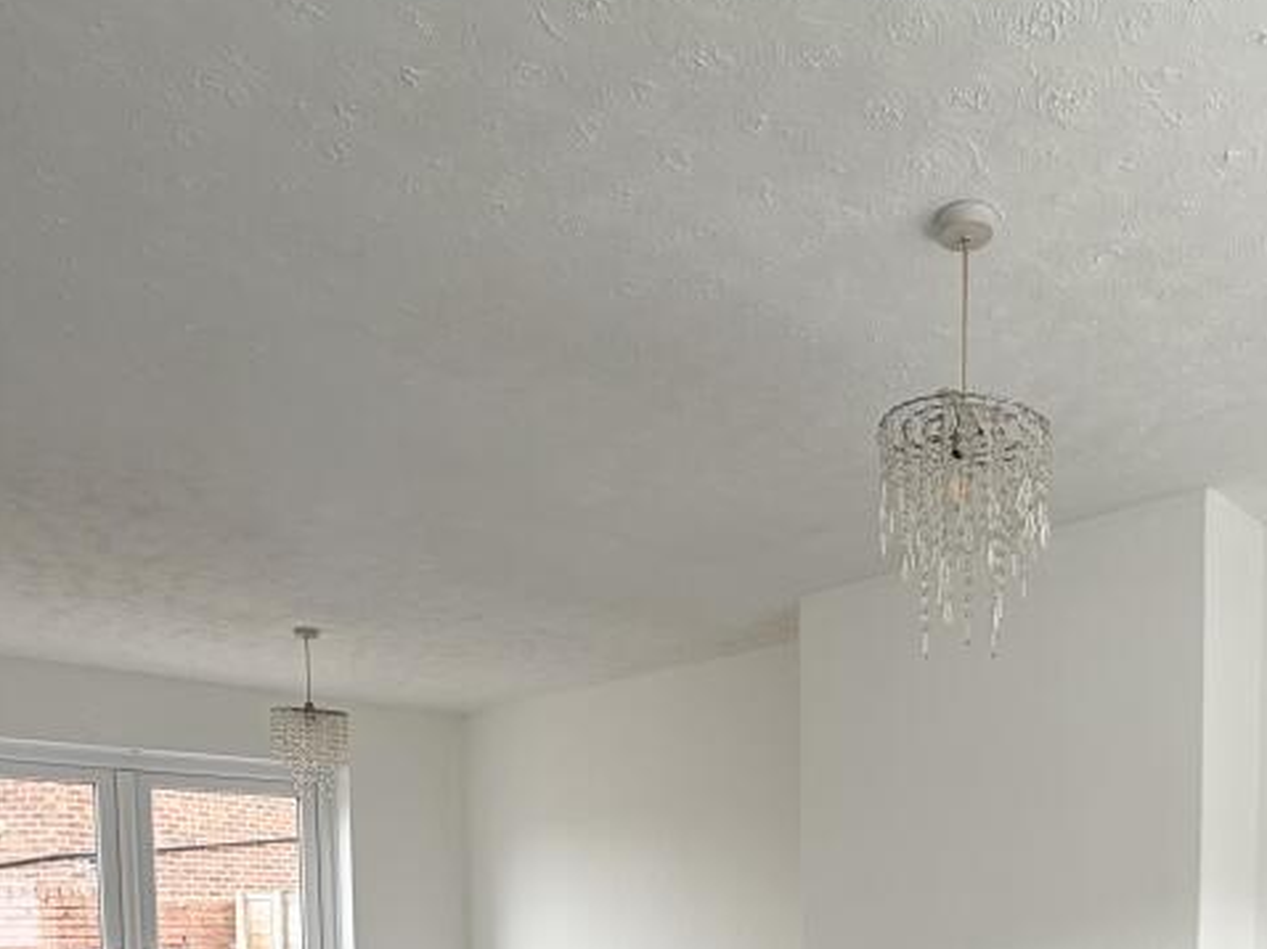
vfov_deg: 40.2
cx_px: 885
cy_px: 978
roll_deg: +0.2
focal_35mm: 30
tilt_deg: -3.1
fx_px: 1097
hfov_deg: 58.1
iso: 50
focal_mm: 2.22
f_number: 2.2
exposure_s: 1/121
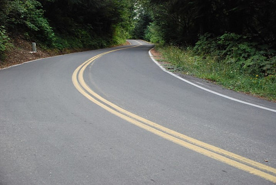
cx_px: 138
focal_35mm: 46
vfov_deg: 29.1
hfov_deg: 42.3
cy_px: 92
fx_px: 357
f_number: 4.2
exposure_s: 1/640
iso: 1600
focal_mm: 31
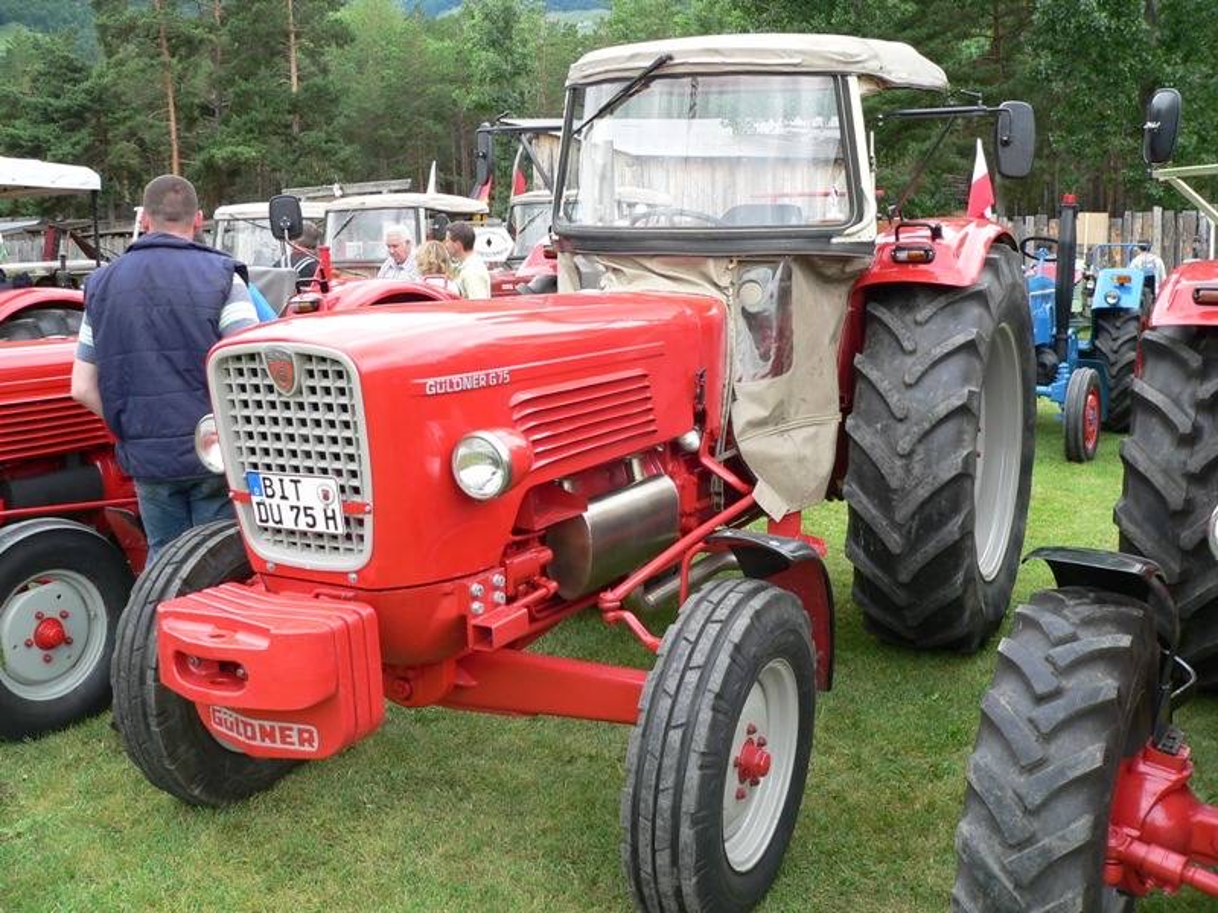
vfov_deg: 39.7
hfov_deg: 51.4
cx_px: 609
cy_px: 456
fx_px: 1267
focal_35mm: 36
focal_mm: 6
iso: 80
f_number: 3.3
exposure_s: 1/125
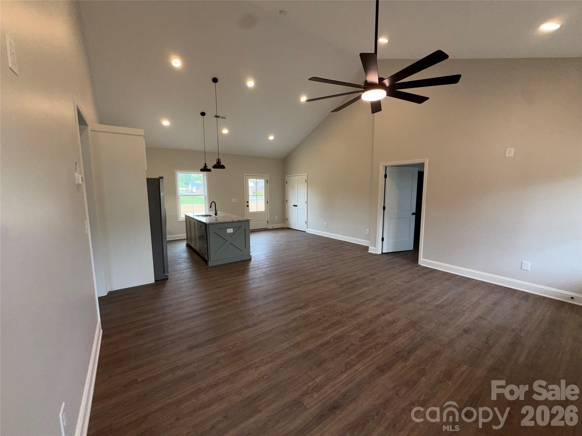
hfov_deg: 102.1
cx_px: 291
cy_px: 218
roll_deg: +0.2
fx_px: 235
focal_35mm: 14
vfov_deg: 85.7
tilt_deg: -5.8
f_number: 2.2
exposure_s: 1/122
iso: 32
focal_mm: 2.22
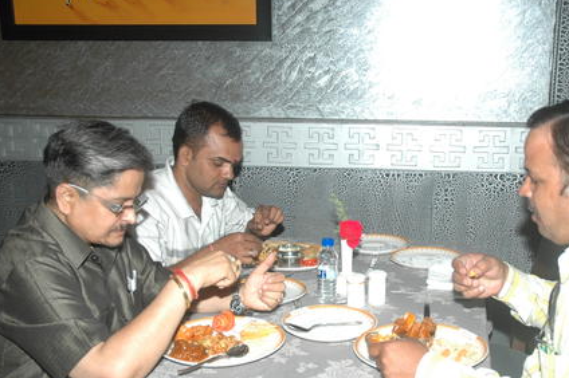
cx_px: 331
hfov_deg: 38.8
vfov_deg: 26.3
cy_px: 261
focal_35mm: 51
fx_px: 805
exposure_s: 1/60
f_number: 4.5
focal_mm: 24
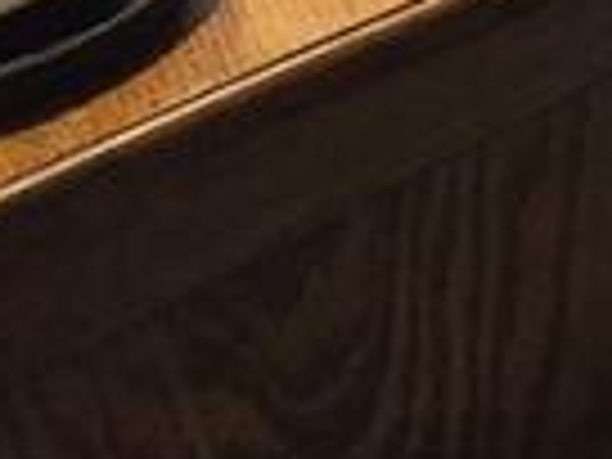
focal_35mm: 98
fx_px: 1733
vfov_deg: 9.6
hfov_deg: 10.0
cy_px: -1102
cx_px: 2061
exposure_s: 1/60
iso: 200
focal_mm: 2.2
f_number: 2.2
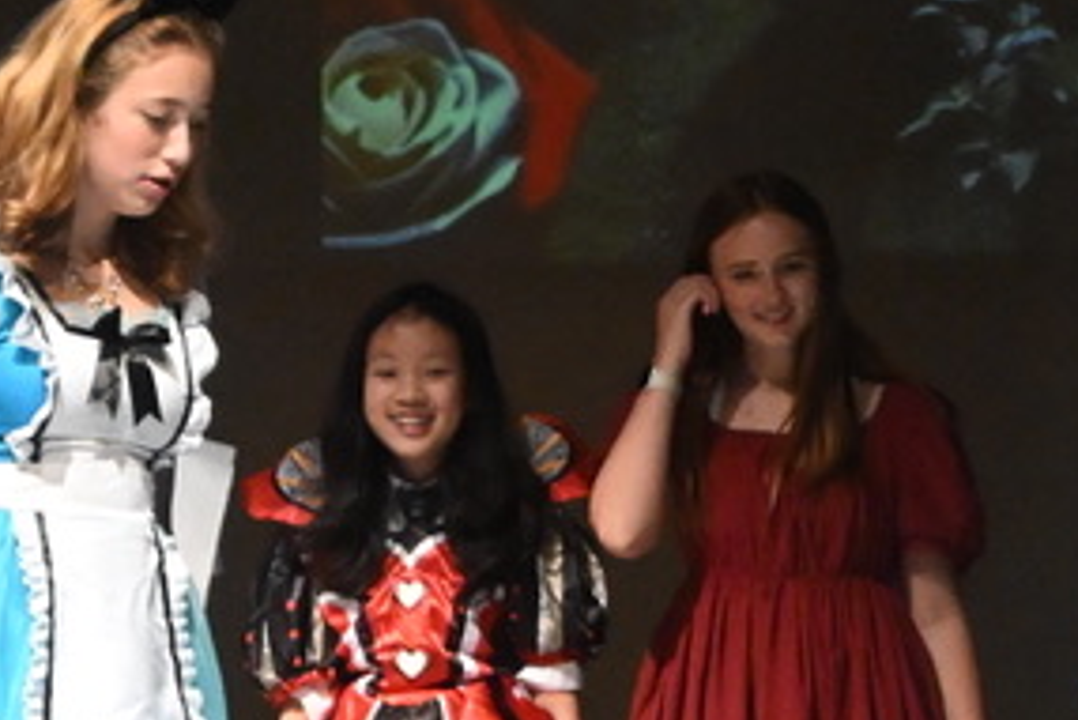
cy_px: 475
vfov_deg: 4.8
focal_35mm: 285
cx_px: 825
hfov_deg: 7.2
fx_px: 8538
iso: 6400
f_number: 6.3
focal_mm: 50
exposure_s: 1/60
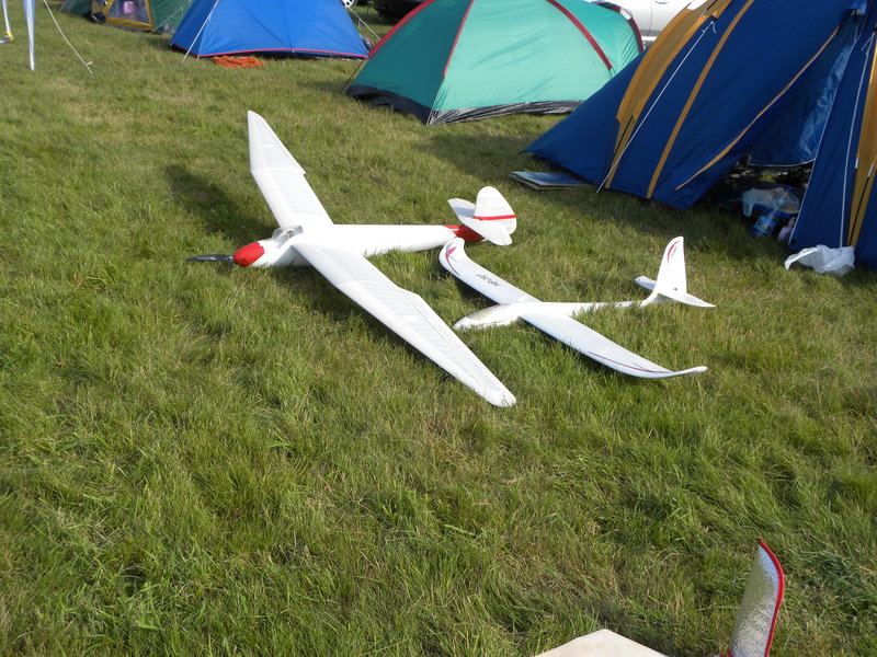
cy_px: 328
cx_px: 438
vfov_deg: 31.5
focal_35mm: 46
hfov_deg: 41.2
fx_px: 1165
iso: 64
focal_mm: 8.2
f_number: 5
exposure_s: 1/269
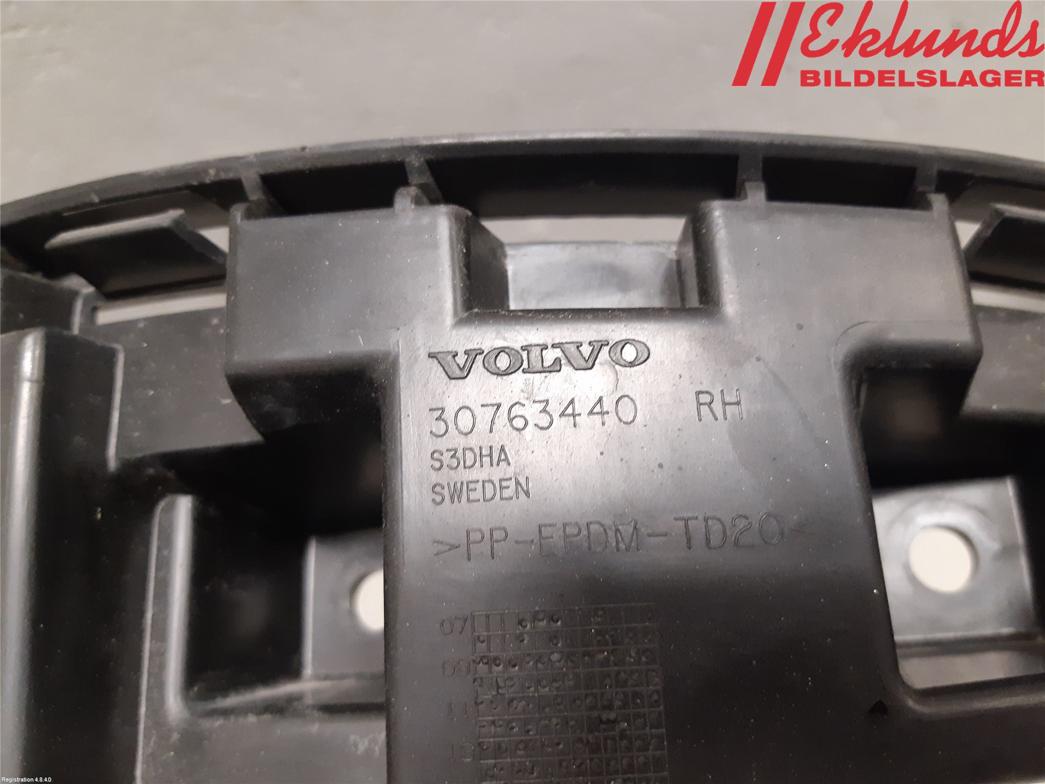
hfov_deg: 67.3
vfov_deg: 53.1
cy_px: 392
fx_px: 785
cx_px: 522
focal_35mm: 26
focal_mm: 3.93
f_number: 1.7
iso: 250
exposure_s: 1/33
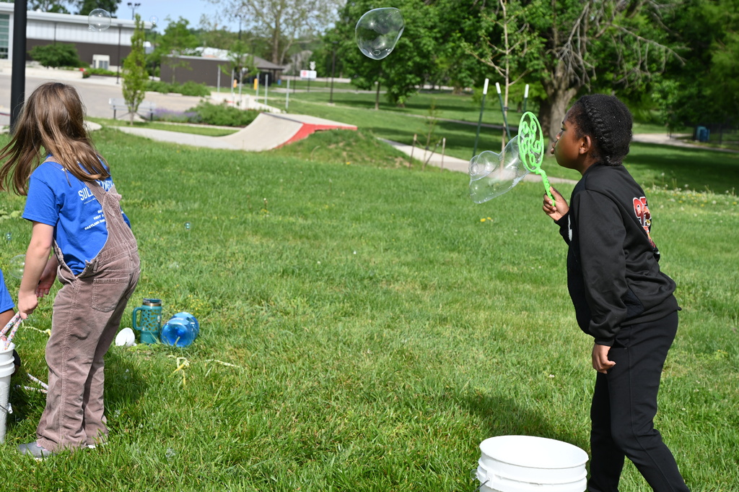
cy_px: 246
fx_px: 1190
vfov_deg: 23.3
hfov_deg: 34.5
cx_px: 370
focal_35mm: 58
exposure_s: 1/400
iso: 100
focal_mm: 58
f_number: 7.1
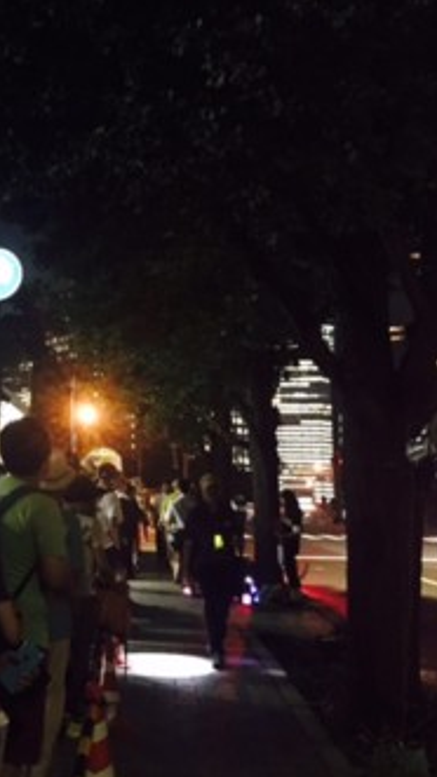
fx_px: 886
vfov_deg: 47.4
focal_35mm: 43
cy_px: 387
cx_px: -40
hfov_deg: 25.7
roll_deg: -3.4
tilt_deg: +6.5
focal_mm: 4.15
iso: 500
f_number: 2.2
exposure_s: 1/15
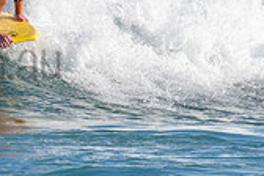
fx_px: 15927
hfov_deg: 0.9
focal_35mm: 2172
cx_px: 13
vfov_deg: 0.6
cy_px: -8
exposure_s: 1/2000
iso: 250
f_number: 5.6
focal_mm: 500
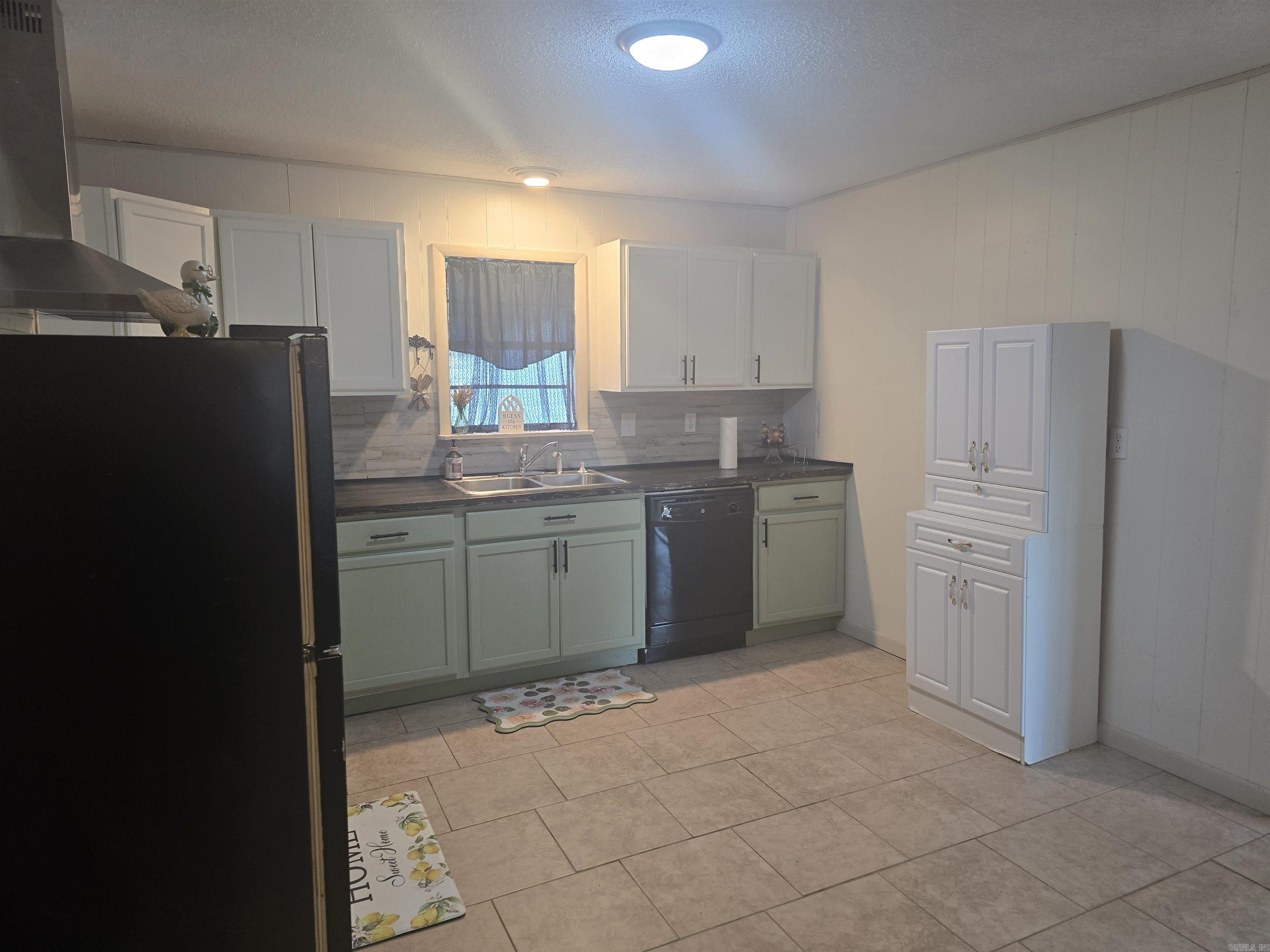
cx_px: 635
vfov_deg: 58.9
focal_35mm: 23
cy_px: 476
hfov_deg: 73.9
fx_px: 844
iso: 320
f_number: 1.7
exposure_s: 1/120
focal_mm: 6.3
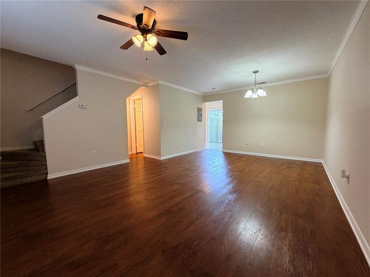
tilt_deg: -5.0
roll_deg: +0.6
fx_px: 150
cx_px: 185
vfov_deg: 85.7
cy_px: 138
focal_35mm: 14
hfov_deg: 102.1
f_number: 2.2
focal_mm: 2.22
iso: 200
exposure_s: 1/60
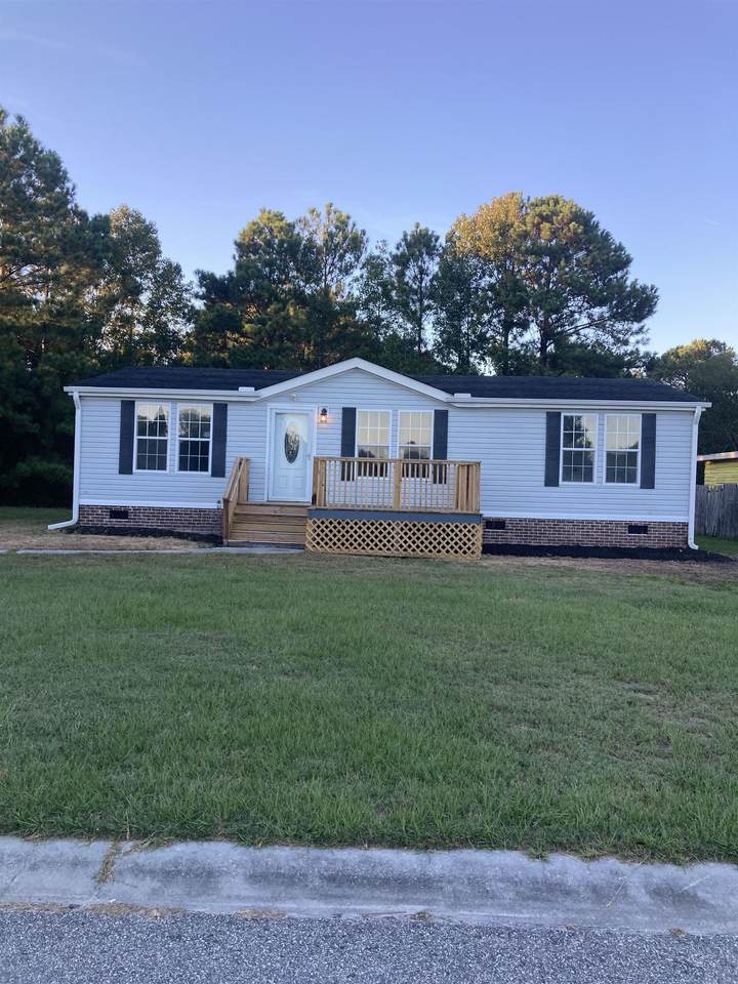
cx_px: 369
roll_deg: -2.5
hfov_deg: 49.7
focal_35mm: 28
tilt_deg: +2.1
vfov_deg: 63.4
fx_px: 796
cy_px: 492
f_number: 1.8
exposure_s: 1/197
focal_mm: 3.99
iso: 20
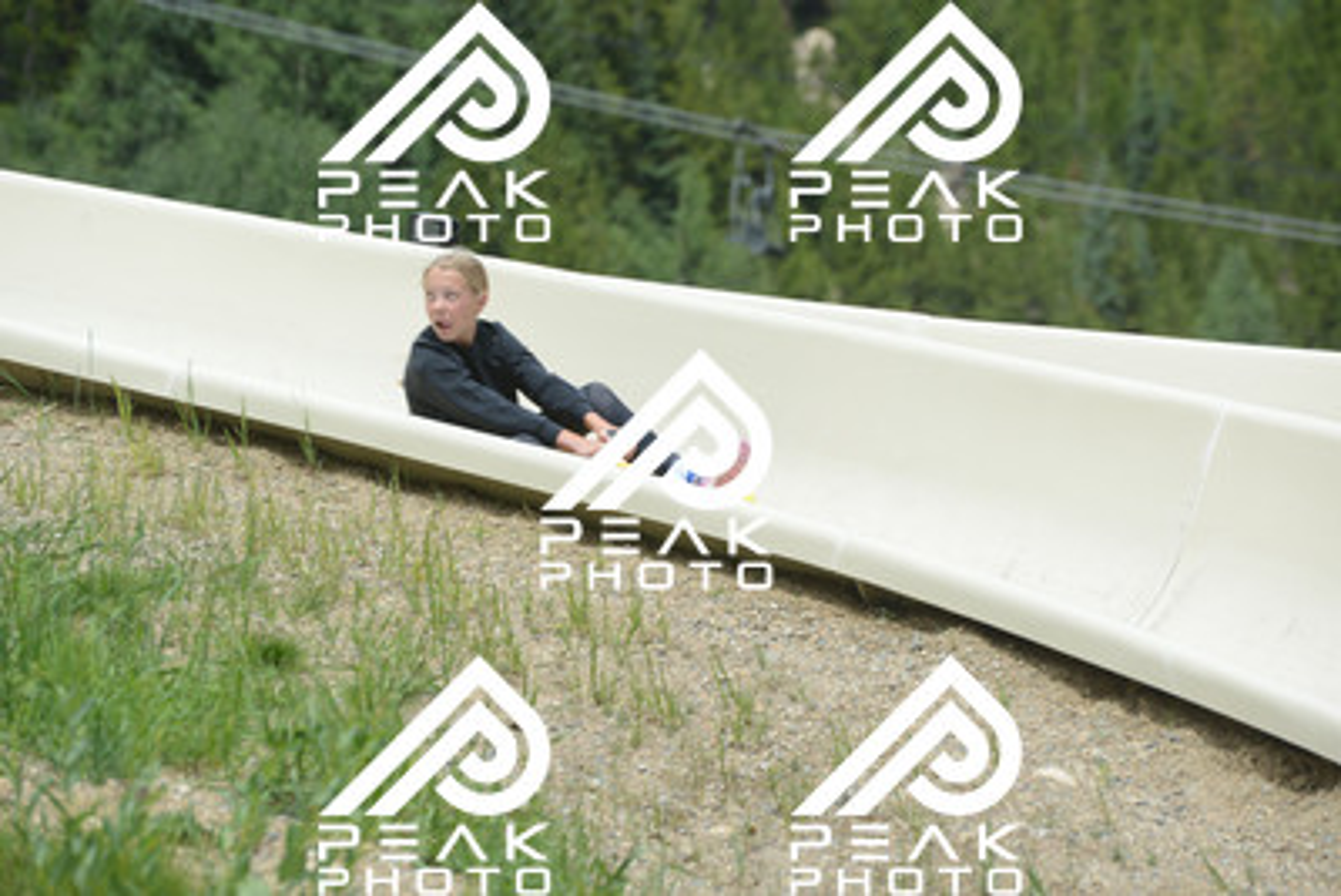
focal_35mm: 195
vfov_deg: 7.0
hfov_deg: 10.5
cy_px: 448
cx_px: 670
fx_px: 7266
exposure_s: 1/640
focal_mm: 195
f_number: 6.3
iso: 200
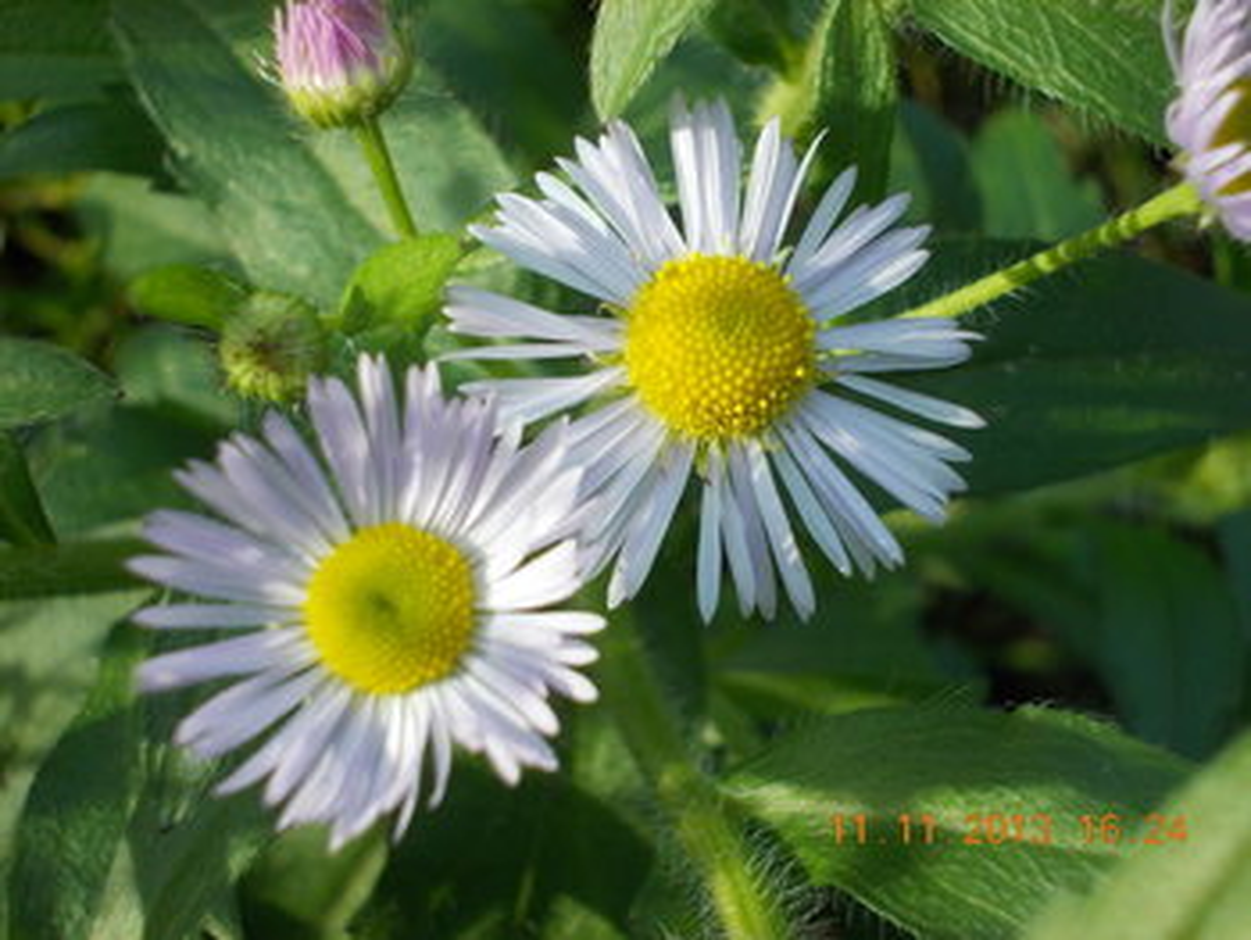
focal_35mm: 71
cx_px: 626
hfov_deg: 27.4
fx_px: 2568
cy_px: 470
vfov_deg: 20.7
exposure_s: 1/250
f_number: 4.3
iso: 80
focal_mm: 10
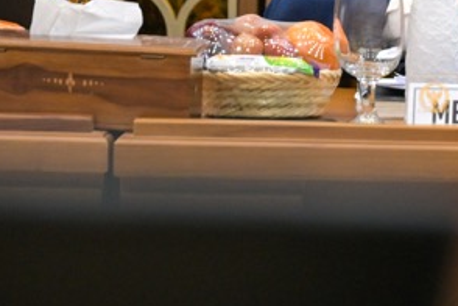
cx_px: 567
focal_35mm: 739
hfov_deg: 2.8
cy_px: -343
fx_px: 9401
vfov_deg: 1.9
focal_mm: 170
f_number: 2.8
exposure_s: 1/400
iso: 1600
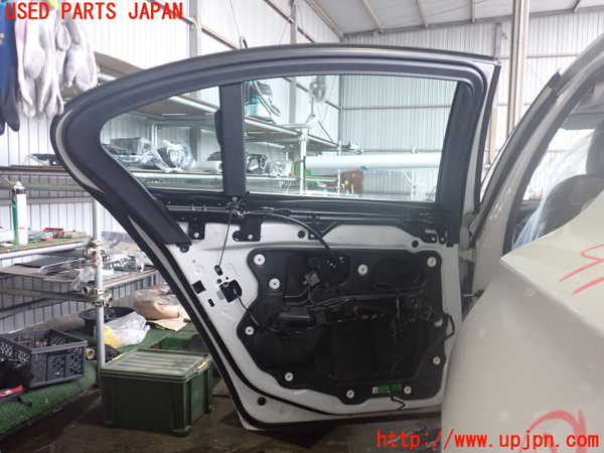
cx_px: 302
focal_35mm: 30
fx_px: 523
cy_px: 226
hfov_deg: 60.0
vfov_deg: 46.8
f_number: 2.3
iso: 640
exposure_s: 1/80
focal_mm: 5.4
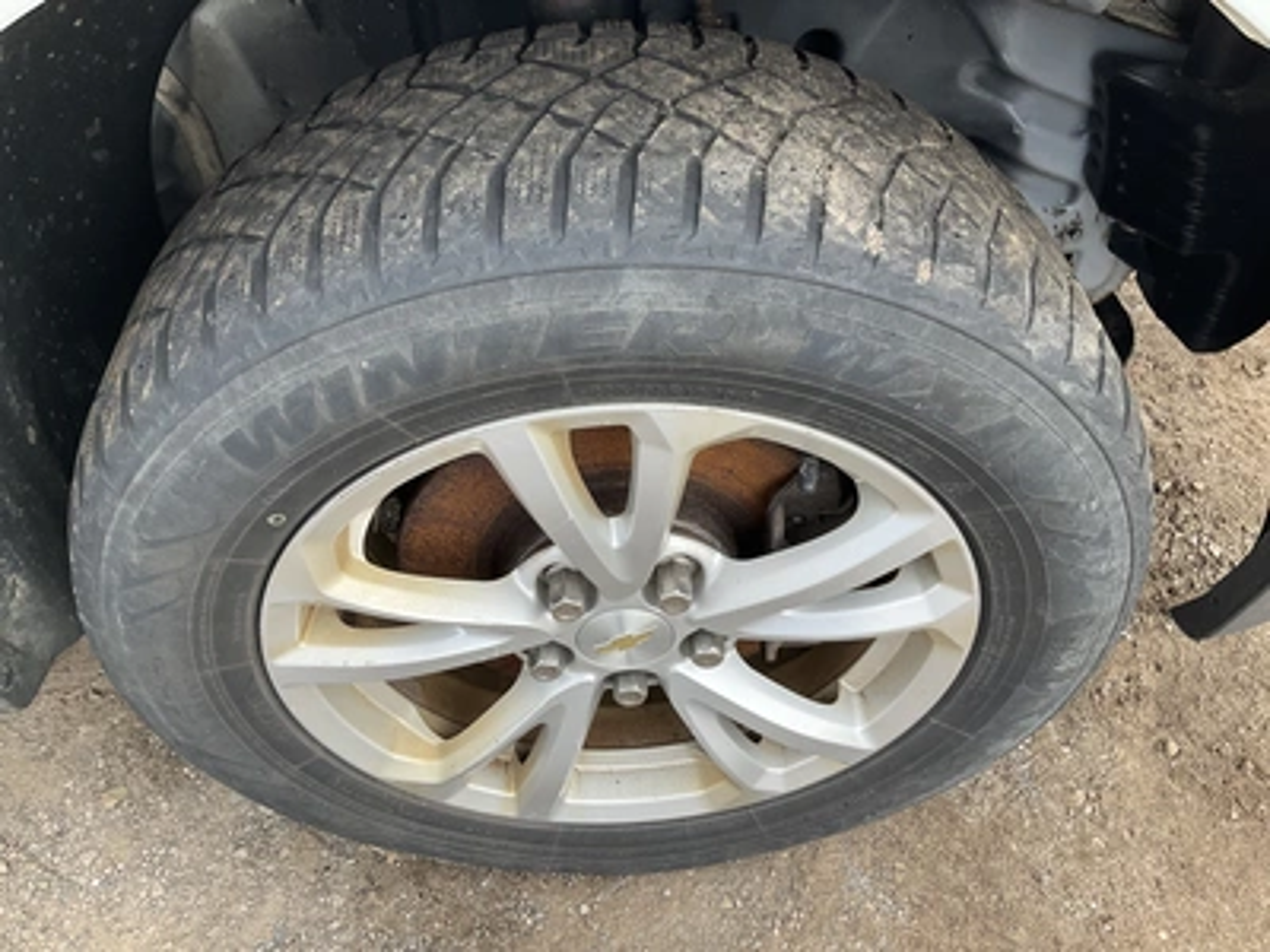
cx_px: 635
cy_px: 476
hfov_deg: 61.7
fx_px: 1064
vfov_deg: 48.2
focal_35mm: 29
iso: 25
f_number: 1.8
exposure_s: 1/378
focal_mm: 3
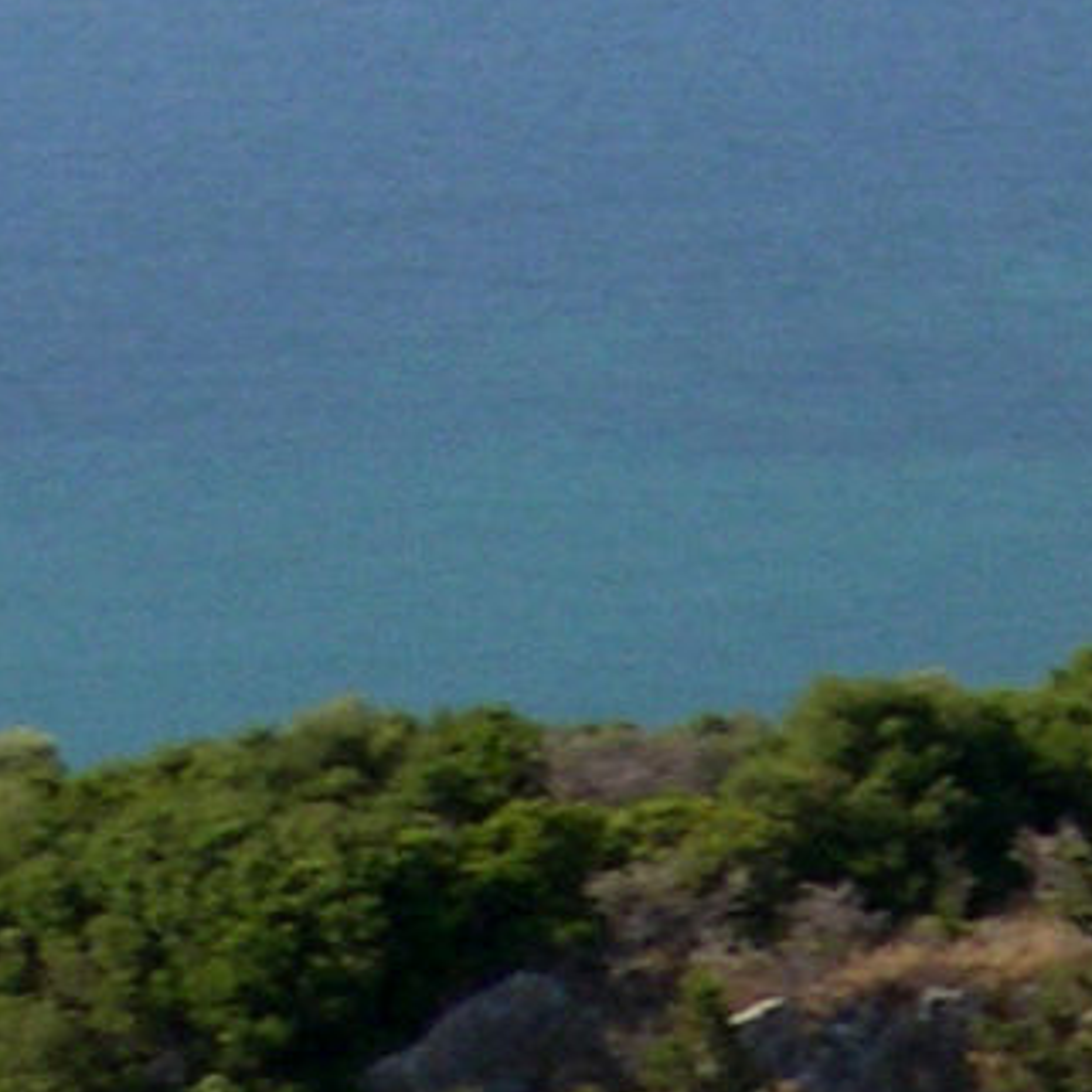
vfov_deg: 6.9
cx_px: 1272
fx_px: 8494
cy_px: 2616
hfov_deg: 7.3
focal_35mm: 238
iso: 100
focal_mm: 8
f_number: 7.6
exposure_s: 1/142
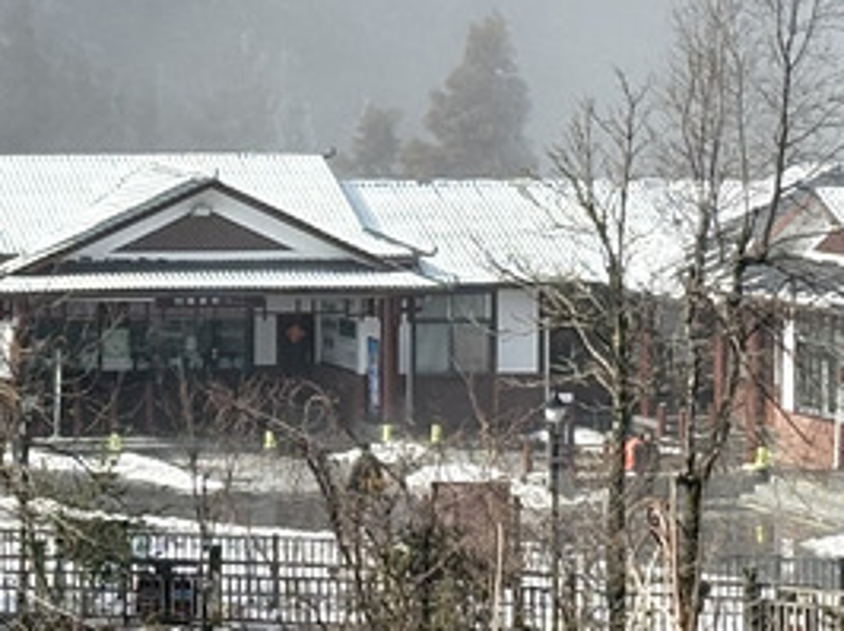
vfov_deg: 6.3
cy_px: -57
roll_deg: -0.1
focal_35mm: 235
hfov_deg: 8.4
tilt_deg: +0.1
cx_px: 35
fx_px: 5725
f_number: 1.6
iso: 32
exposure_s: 1/2075
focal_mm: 5.96
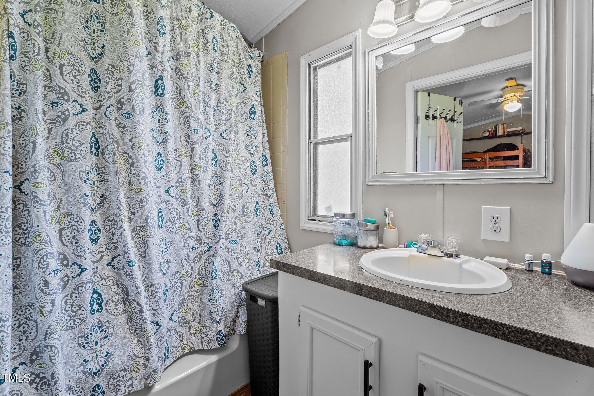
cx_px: 297
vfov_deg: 73.7
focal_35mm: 16
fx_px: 264
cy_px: 198
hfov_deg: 96.7
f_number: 8
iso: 400
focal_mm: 16
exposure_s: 1/6
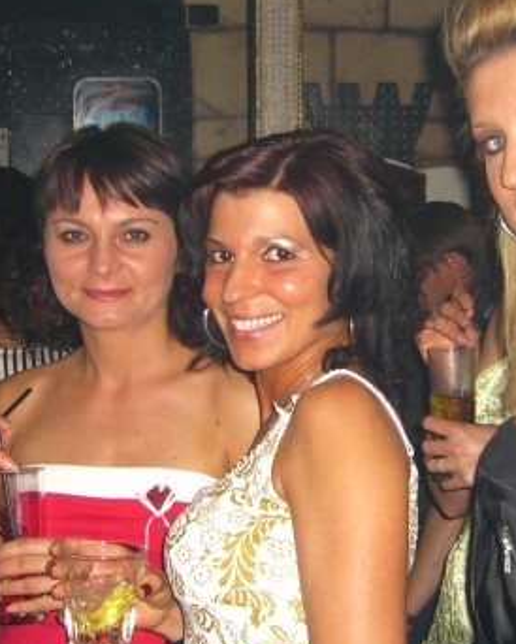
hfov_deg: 23.4
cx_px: 335
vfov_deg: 29.1
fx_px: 1240
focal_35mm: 65
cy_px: 311
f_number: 2.8
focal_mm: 7.9
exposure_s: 1/60
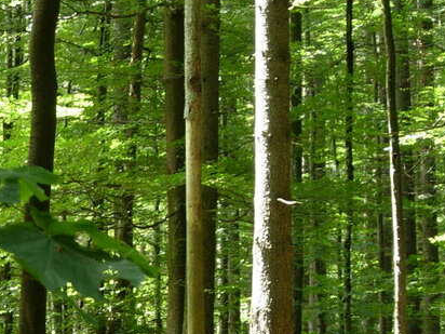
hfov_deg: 7.6
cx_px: 158
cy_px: 418
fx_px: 3330
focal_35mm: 259
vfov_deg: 5.7
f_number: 4.3
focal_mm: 18.6
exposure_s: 1/24.6
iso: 50
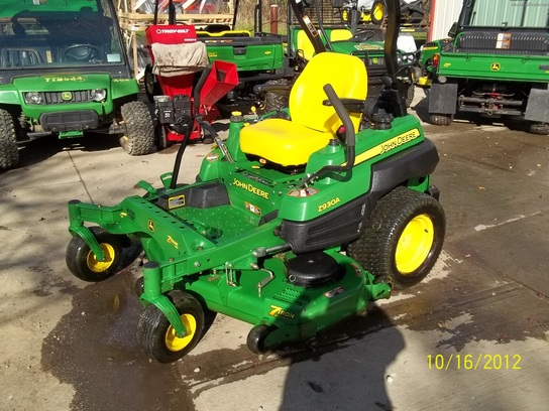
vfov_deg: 44.2
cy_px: 206
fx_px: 508
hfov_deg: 56.8
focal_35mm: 32
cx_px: 274
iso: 64
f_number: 8.8
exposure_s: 1/125
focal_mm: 5.7
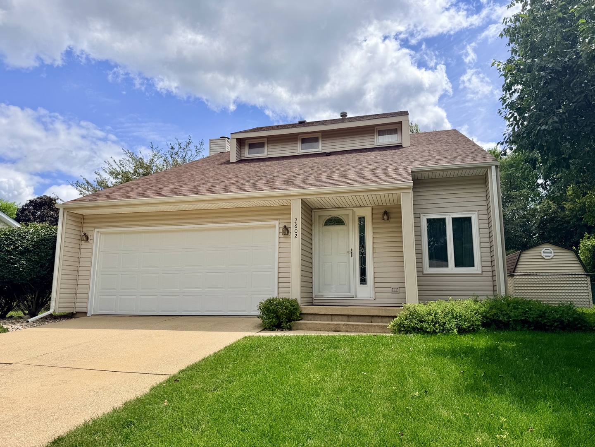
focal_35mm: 24
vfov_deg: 56.8
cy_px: 224
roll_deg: +0.1
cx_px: 298
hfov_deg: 71.6
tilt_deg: +9.5
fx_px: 413
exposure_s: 1/6173
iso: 80
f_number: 1.78
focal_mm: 6.76
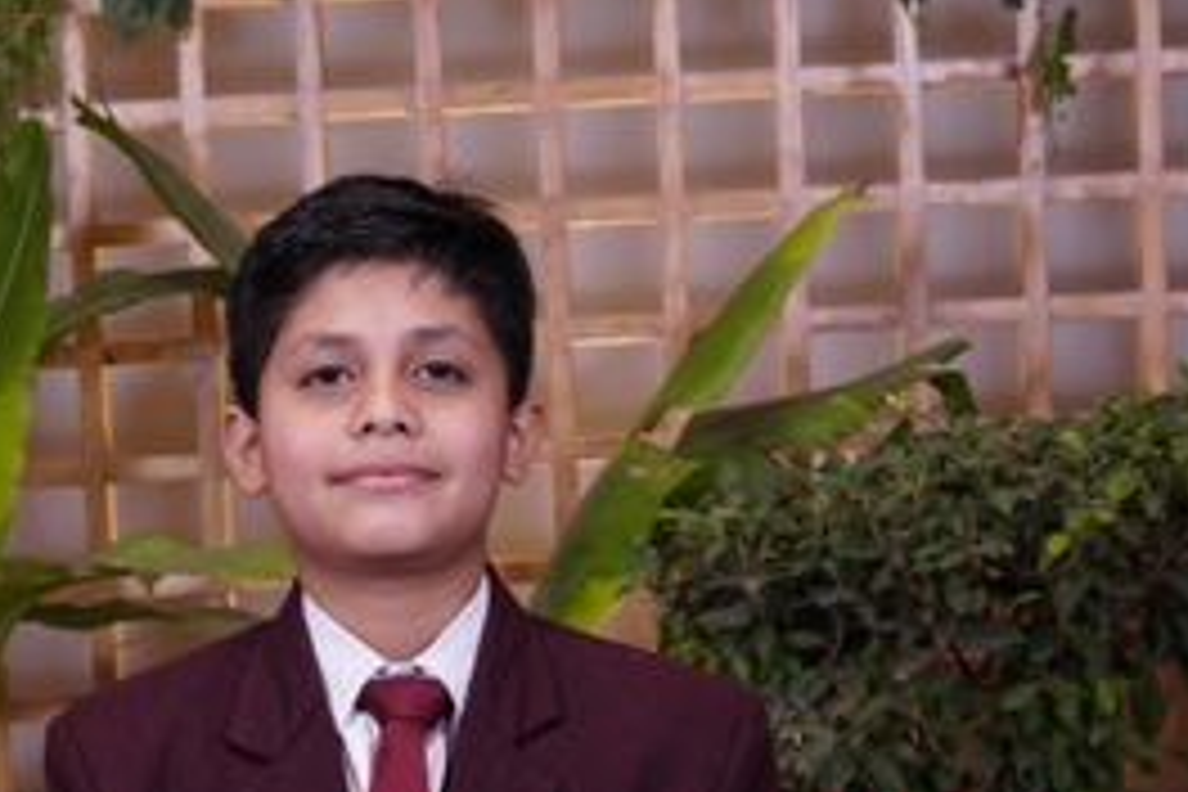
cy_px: 668
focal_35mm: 102
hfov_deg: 20.0
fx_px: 3366
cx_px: 405
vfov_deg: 13.3
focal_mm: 40
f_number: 5
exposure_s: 1/125
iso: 500
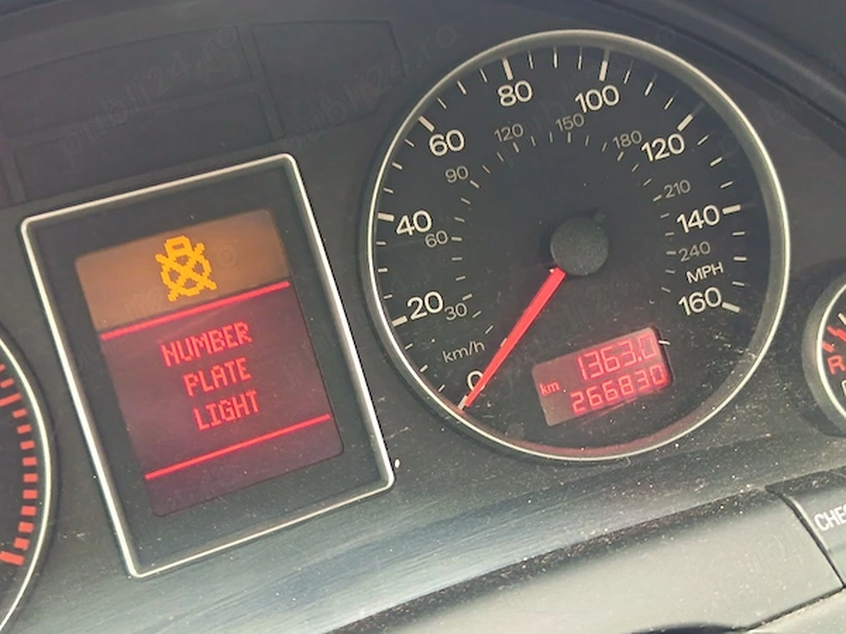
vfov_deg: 34.3
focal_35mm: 42
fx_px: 1026
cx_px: 423
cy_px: 317
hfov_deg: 44.8
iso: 4251
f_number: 1.75
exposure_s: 1/100
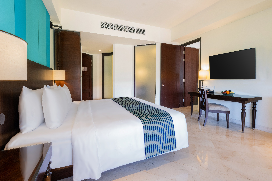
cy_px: 90
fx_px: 113
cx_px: 136
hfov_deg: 100.4
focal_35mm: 15
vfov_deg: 77.3
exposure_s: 1/2.5
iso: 400
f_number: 11
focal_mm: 10
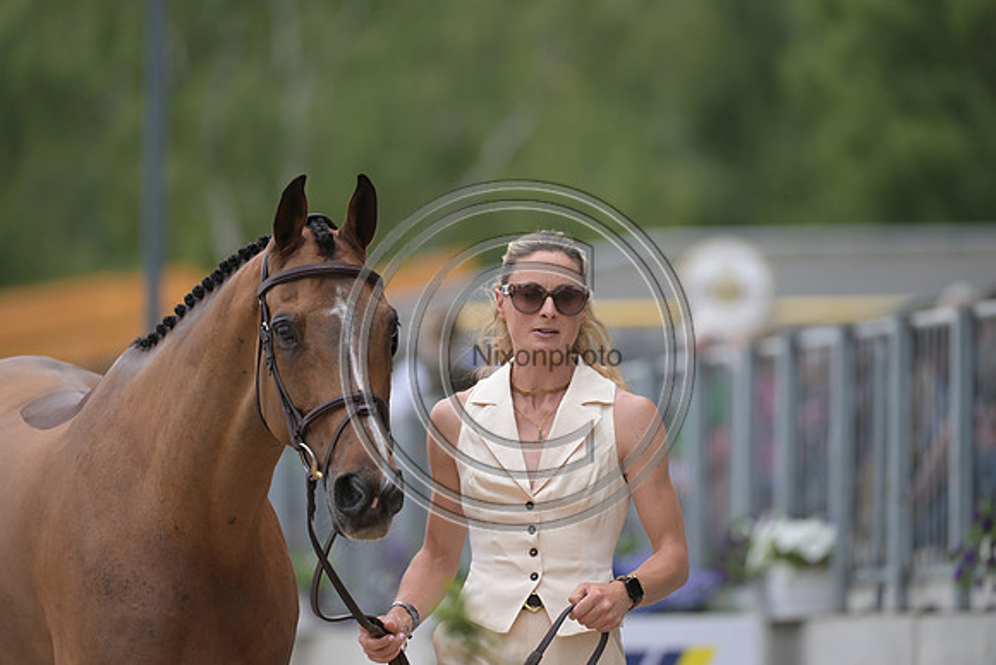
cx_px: 498
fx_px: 9132
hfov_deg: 6.2
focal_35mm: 330
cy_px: 332
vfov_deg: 4.2
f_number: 5
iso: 720
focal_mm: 330
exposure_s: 1/1250
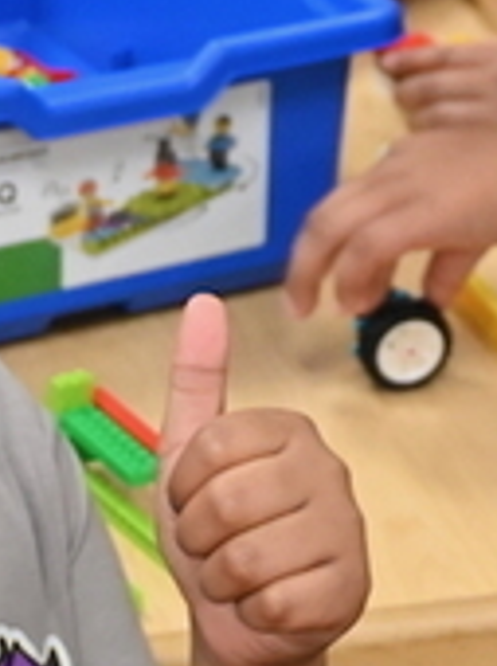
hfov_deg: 8.0
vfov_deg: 10.7
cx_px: 556
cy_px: -94
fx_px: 3510
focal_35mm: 183
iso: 6400
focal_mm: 31.5
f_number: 4
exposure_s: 1/250
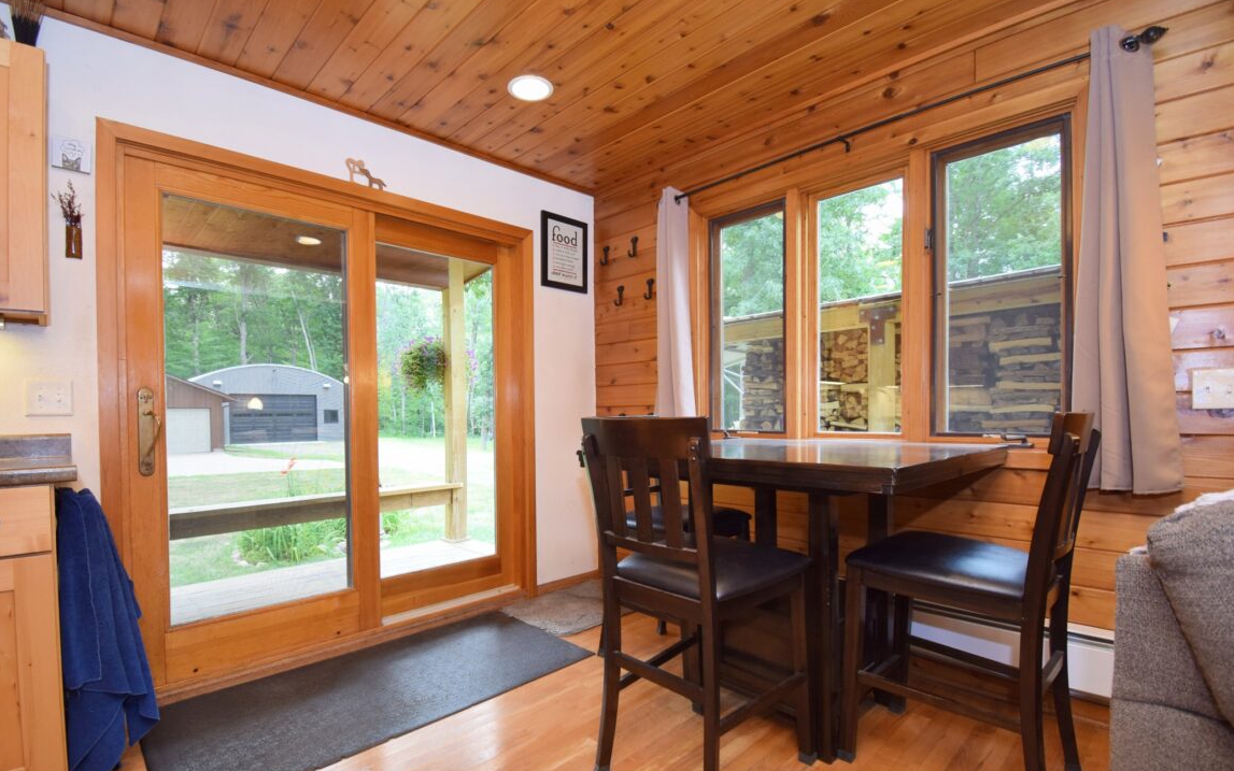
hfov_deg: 97.8
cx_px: 591
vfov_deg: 71.1
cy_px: 419
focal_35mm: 16
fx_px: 538
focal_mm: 10
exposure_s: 1/80
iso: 400
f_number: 4.5
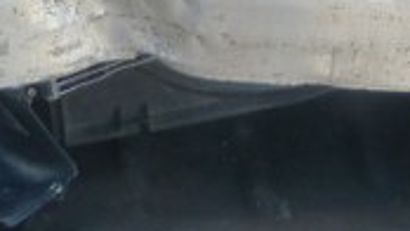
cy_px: -351
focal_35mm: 125
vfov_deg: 8.7
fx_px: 1359
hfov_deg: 17.2
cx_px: 200
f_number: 2.8
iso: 125
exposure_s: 1/100
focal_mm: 4.5
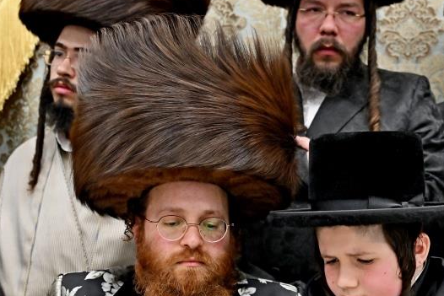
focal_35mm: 74
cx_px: 307
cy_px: 262
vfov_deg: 18.2
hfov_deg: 27.1
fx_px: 913
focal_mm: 38
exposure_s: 1/320
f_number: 4
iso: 1000
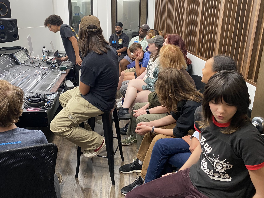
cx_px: 112
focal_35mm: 30
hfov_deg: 59.7
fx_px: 229
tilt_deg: -18.2
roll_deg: +0.8
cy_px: 84
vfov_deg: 46.6
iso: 200
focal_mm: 4.25
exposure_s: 1/60
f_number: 1.8
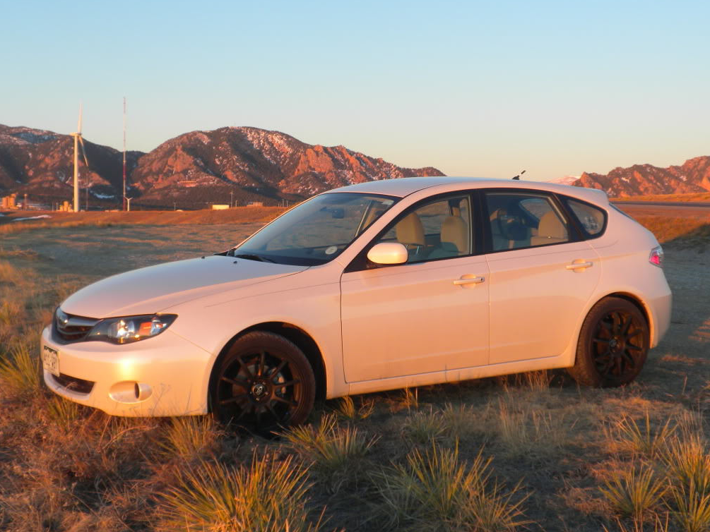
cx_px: 360
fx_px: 1087
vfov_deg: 27.5
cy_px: 262
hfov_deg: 36.2
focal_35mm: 53
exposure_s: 1/61
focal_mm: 9.1
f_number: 4.3
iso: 90
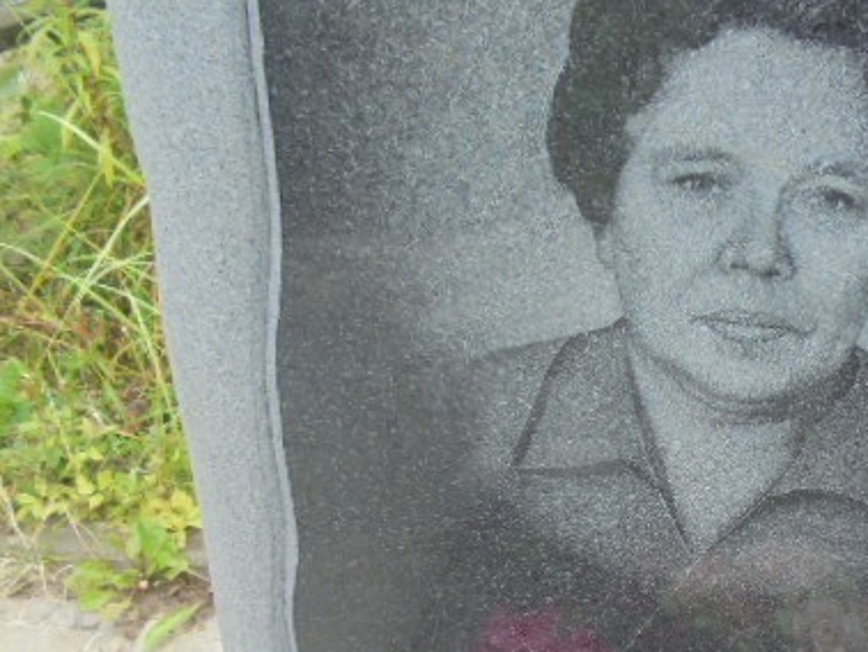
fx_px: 1104
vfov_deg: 32.0
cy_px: 528
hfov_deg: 41.1
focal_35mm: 44
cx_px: 698
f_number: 3.5
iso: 250
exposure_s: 1/250
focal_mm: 4.6
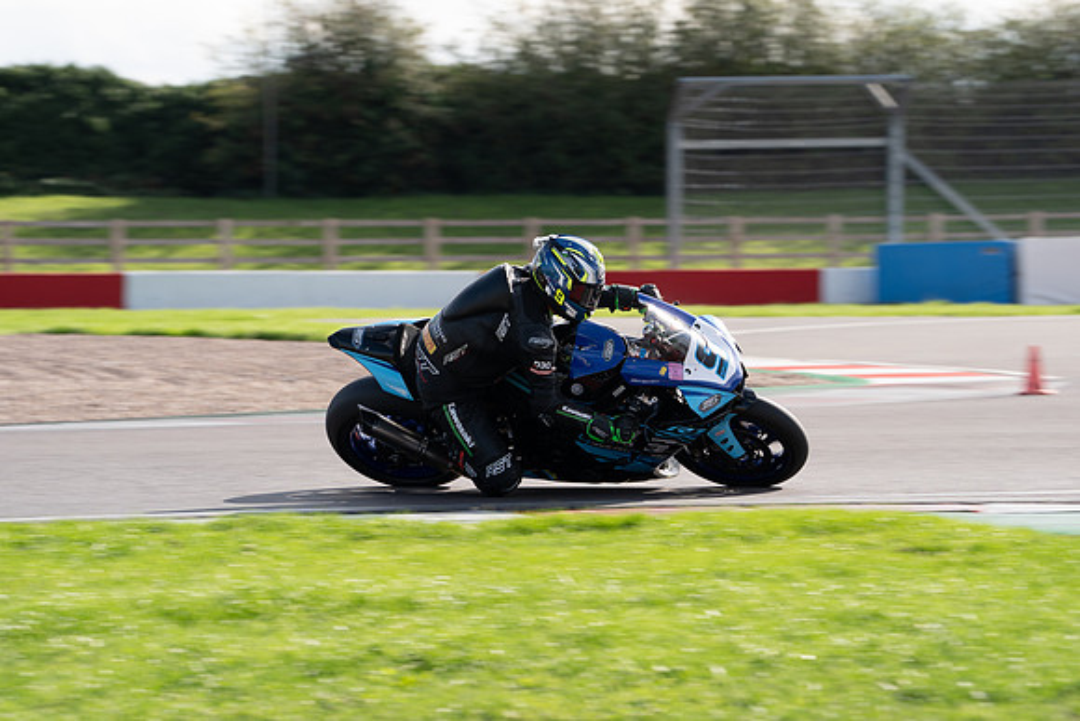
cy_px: 360
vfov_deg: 6.5
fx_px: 6361
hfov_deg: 9.7
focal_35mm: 212
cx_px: 540
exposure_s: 1/400
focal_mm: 212
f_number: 8
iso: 320
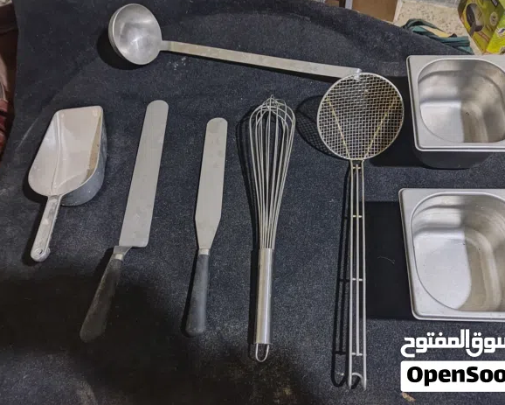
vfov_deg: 53.2
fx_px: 404
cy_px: 203
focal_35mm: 27
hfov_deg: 64.0
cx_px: 269
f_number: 1.79
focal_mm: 4.71
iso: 1153
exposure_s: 1/25
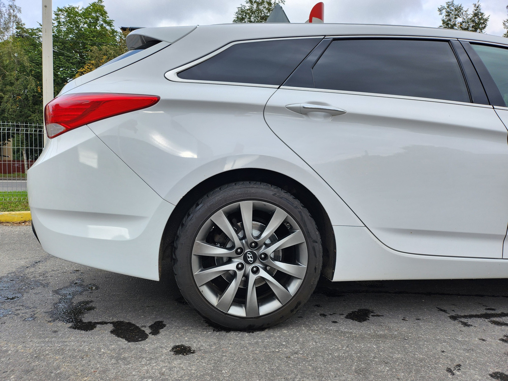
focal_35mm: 24
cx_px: 254
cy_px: 190
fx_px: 352
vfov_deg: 56.8
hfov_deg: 71.6
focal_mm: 5
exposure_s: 1/655
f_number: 1.8
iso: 50
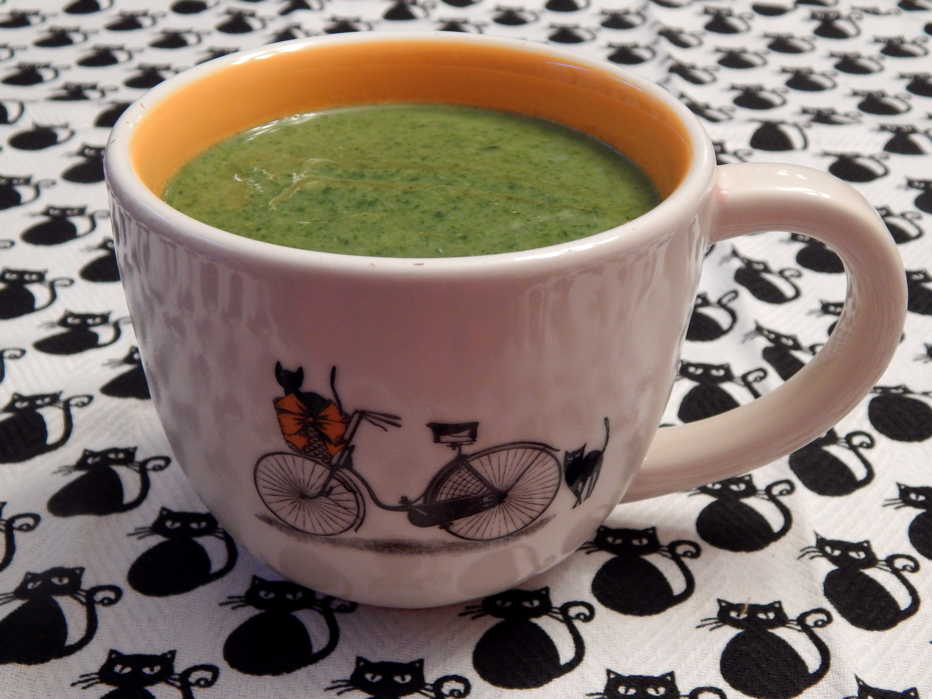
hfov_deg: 38.9
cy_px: 350
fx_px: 1319
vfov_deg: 29.7
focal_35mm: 49
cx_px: 466
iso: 400
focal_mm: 8.6
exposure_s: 1/25
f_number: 3.7
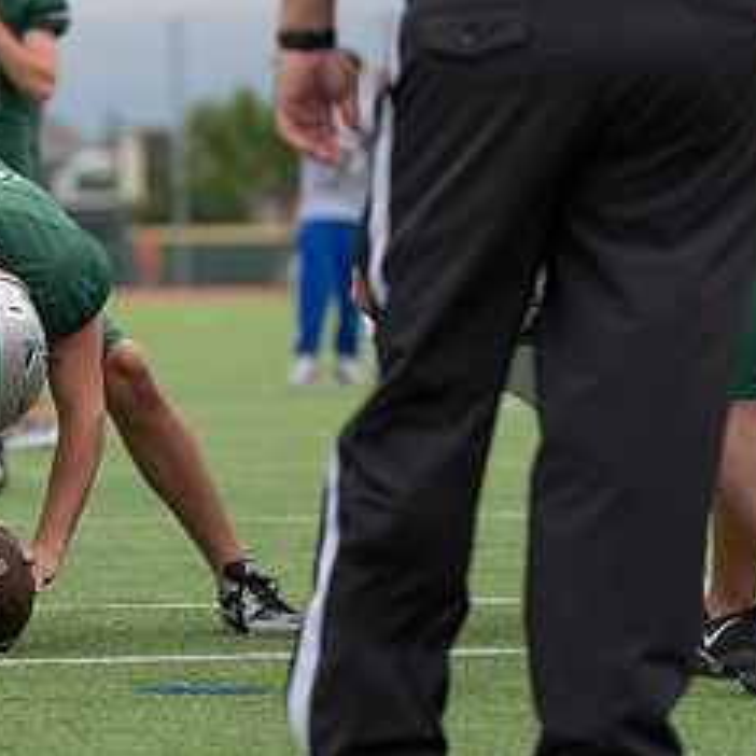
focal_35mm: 289
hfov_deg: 6.0
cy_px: 327
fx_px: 7141
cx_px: -85
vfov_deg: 6.1
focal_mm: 116
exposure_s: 1/1250
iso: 250
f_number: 2.8
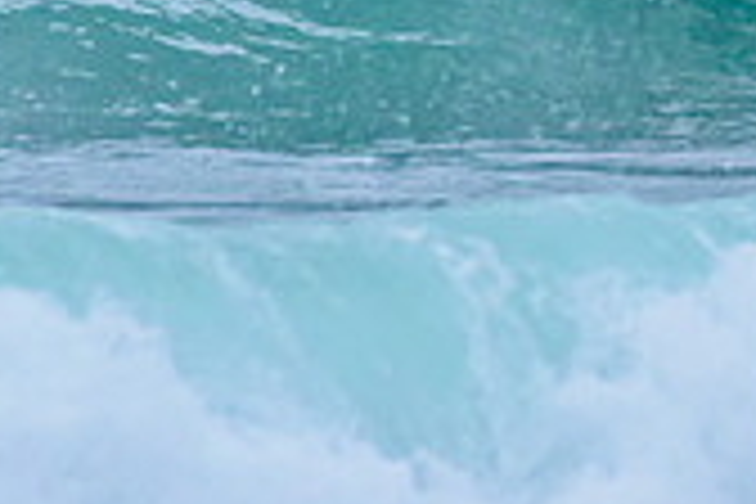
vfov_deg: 0.7
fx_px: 44349
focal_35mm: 2112
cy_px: -360
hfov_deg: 1.0
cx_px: 838
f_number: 5.6
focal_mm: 500
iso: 2000
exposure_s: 1/2000
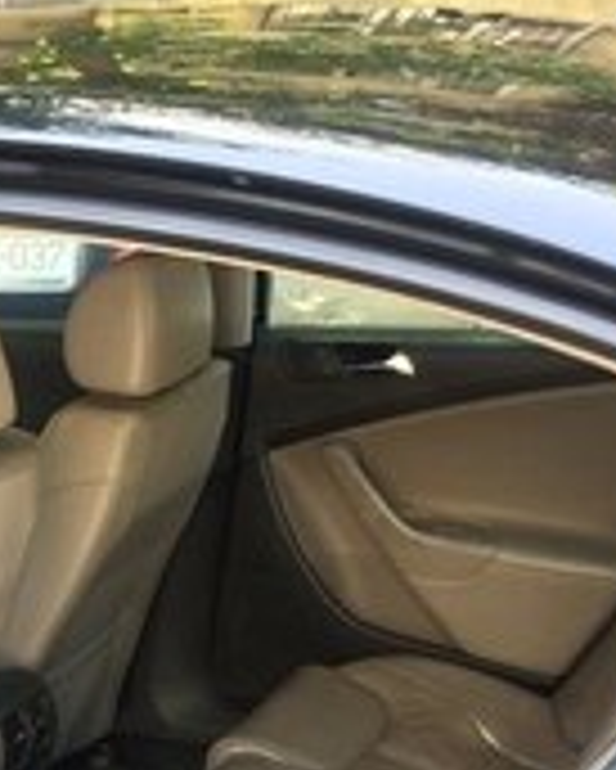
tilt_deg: -26.8
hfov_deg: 18.3
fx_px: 1867
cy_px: 919
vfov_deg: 21.6
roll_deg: +2.2
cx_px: 9
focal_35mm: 82
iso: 32
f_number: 2.2
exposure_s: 1/33
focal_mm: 4.15
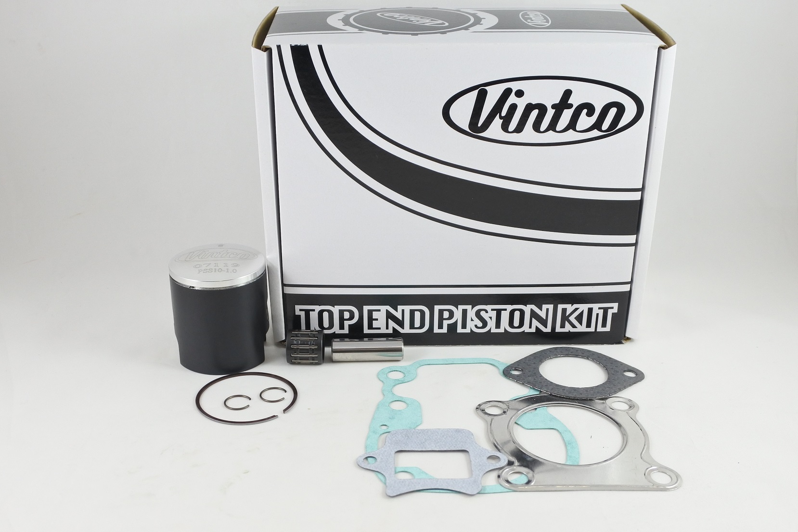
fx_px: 754
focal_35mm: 34
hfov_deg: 55.8
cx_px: 399
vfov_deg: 38.9
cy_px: 266
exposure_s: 1/125
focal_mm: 12.6
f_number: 3.8
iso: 450
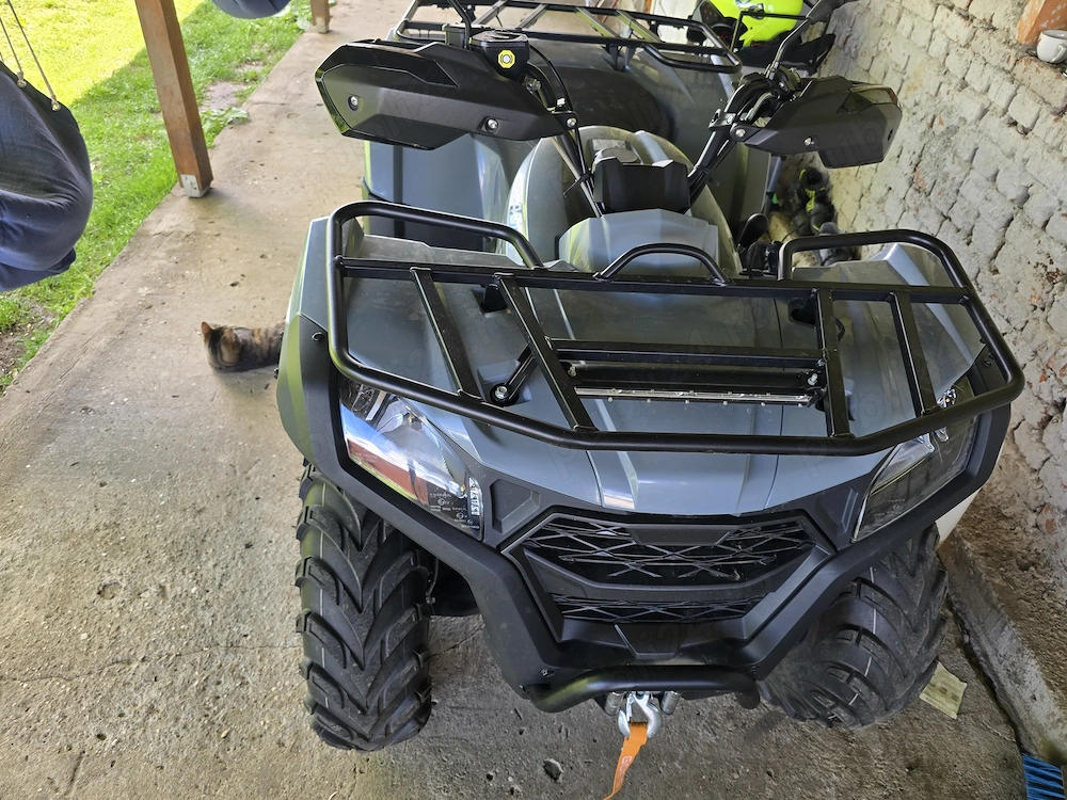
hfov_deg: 73.9
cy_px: 400
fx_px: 709
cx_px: 534
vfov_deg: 58.9
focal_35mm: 23
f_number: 1.7
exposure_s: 1/180
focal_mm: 6.3
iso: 80
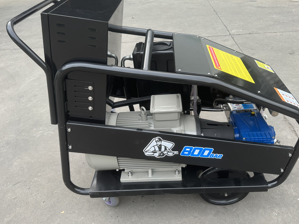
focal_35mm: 31
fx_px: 268
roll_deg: +5.0
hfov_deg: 58.3
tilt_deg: -30.7
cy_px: 119
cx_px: 159
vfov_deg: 45.4
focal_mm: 6.86
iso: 125
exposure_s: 1/121
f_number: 1.78
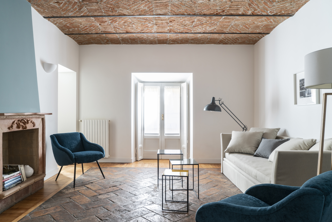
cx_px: 166
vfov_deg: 53.1
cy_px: 111
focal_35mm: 24
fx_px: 221
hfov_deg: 73.7
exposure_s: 1/8
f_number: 13
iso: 400
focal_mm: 24
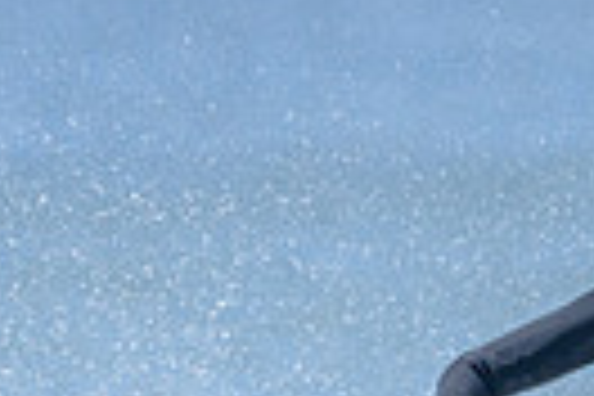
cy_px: 767
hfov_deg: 0.8
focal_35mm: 2697
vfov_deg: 0.5
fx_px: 44497
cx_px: 403
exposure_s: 1/2000
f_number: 5.6
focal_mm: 500
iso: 640
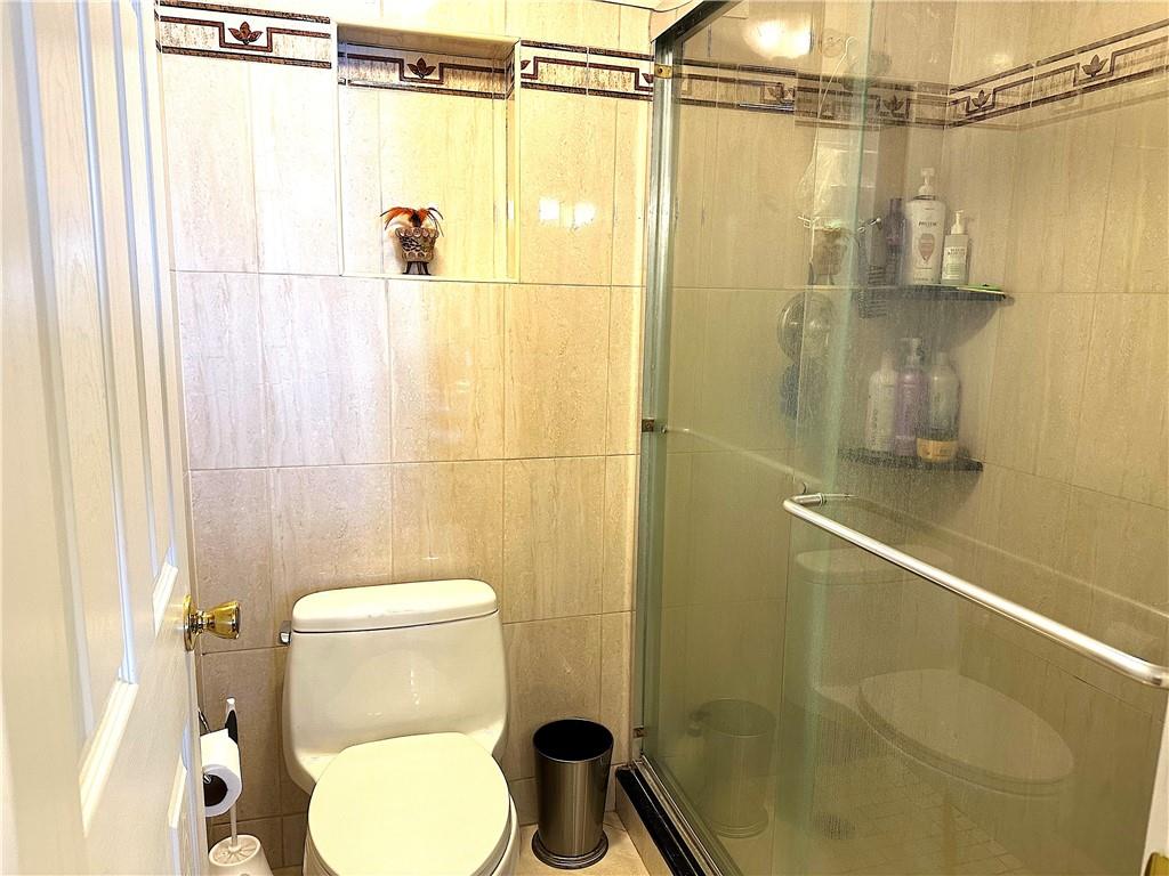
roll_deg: -0.9
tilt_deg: -10.5
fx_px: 810
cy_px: 438
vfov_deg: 56.8
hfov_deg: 71.6
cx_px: 584
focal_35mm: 24
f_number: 1.78
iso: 200
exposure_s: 1/60
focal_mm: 6.86
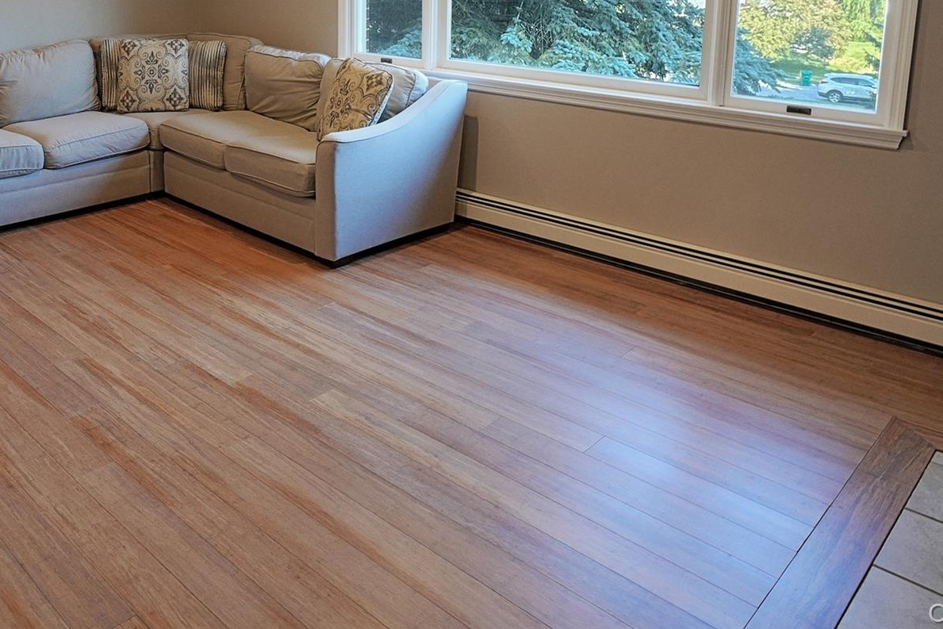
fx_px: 812
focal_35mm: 31
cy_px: 91
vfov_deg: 39.9
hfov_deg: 58.2
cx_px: 278
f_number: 8
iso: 400
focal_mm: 18
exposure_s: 1/10
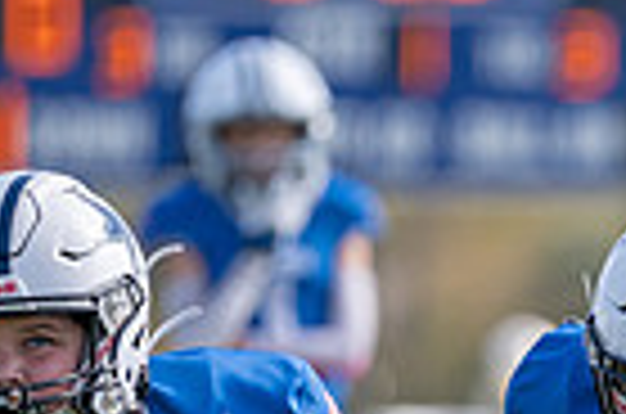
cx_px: 748
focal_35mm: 837
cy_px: 511
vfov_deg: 1.6
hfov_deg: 2.5
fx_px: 14521
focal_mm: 200
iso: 100
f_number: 2.8
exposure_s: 1/1250
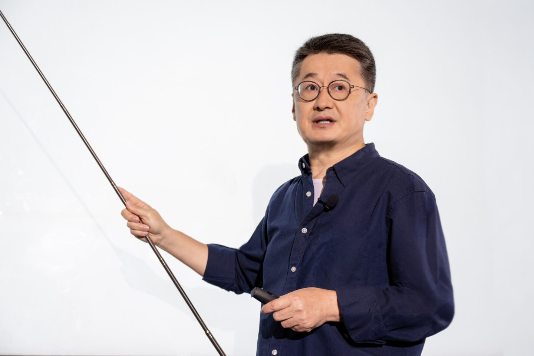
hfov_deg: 35.1
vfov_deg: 23.8
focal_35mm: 57
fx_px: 845
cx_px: 267
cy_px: 178
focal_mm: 57
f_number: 3.5
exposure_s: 1/100
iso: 640
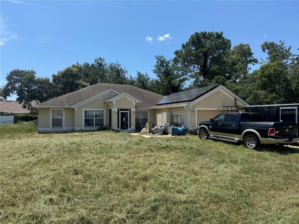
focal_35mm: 24
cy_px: 112
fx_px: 207
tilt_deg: -0.2
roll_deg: +1.2
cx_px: 150
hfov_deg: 71.6
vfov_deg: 56.8
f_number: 1.78
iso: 80
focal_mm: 6.76
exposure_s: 1/4608
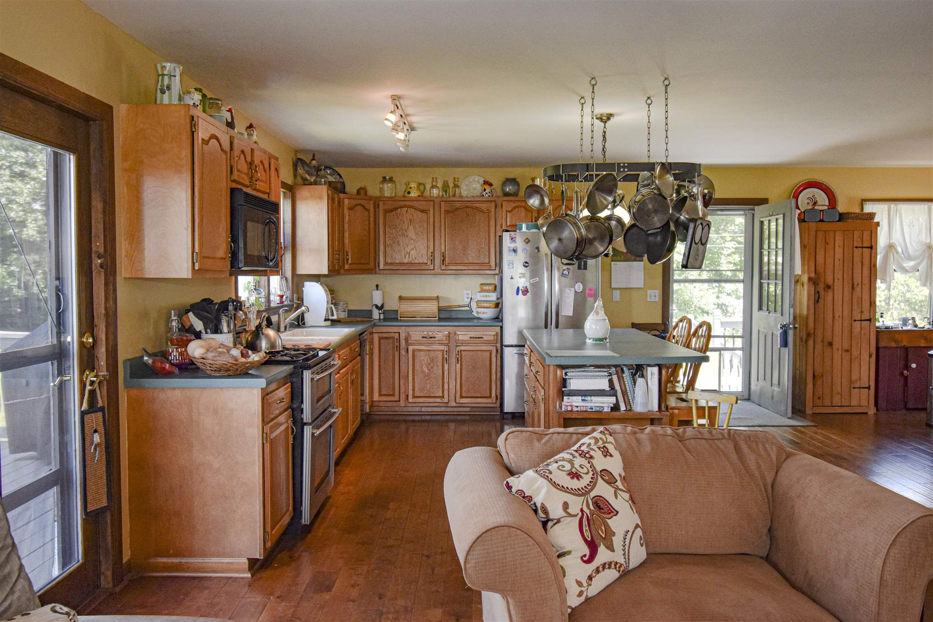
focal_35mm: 30
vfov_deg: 43.6
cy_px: 311
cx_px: 466
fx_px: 777
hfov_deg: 61.9
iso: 800
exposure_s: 1/125
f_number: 5.6
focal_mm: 20
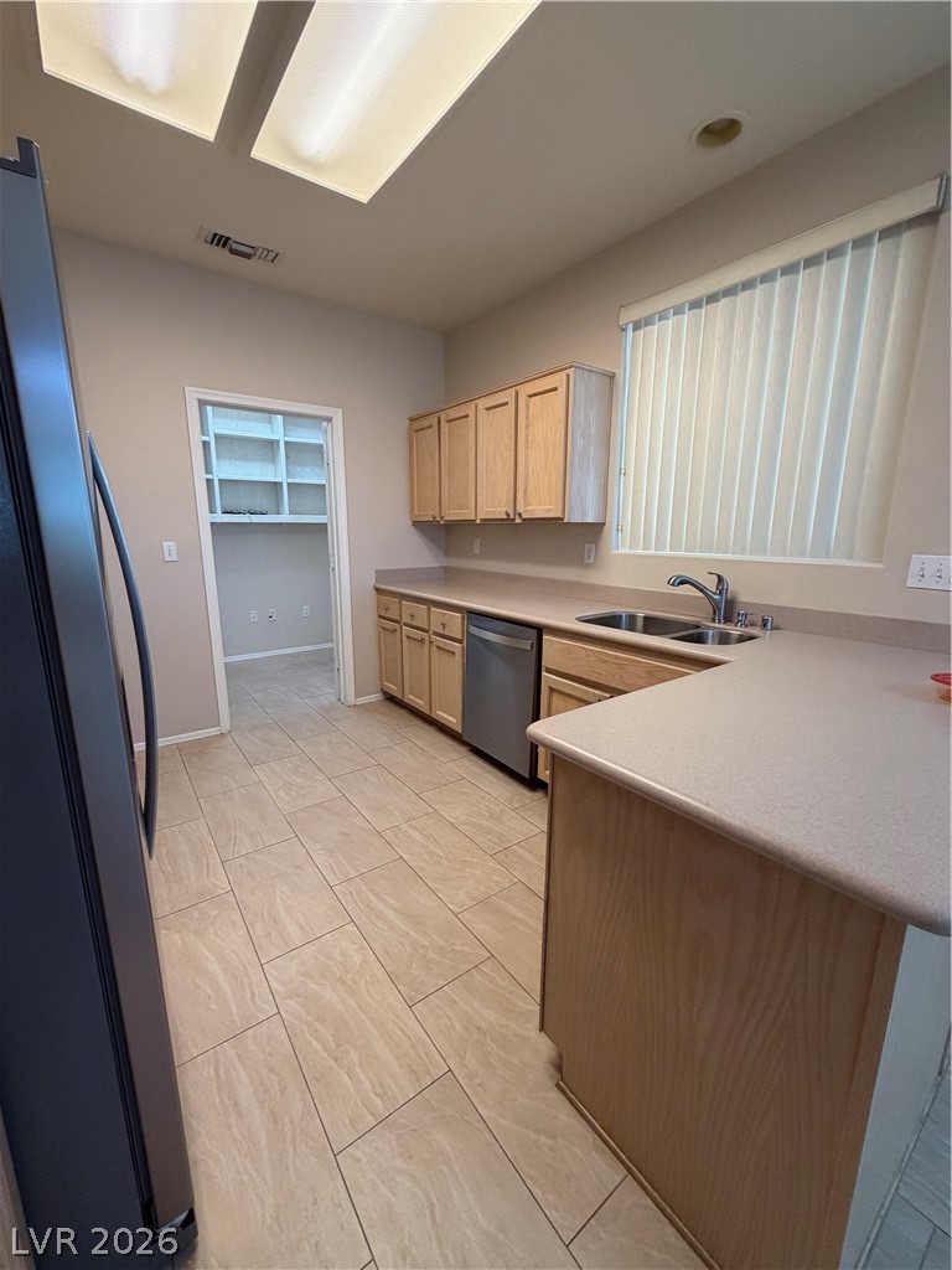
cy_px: 635
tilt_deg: -11.6
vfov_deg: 102.1
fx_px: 513
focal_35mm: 14
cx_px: 476
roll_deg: -0.1
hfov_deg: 85.7
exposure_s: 1/120
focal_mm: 2.22
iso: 200
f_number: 2.2
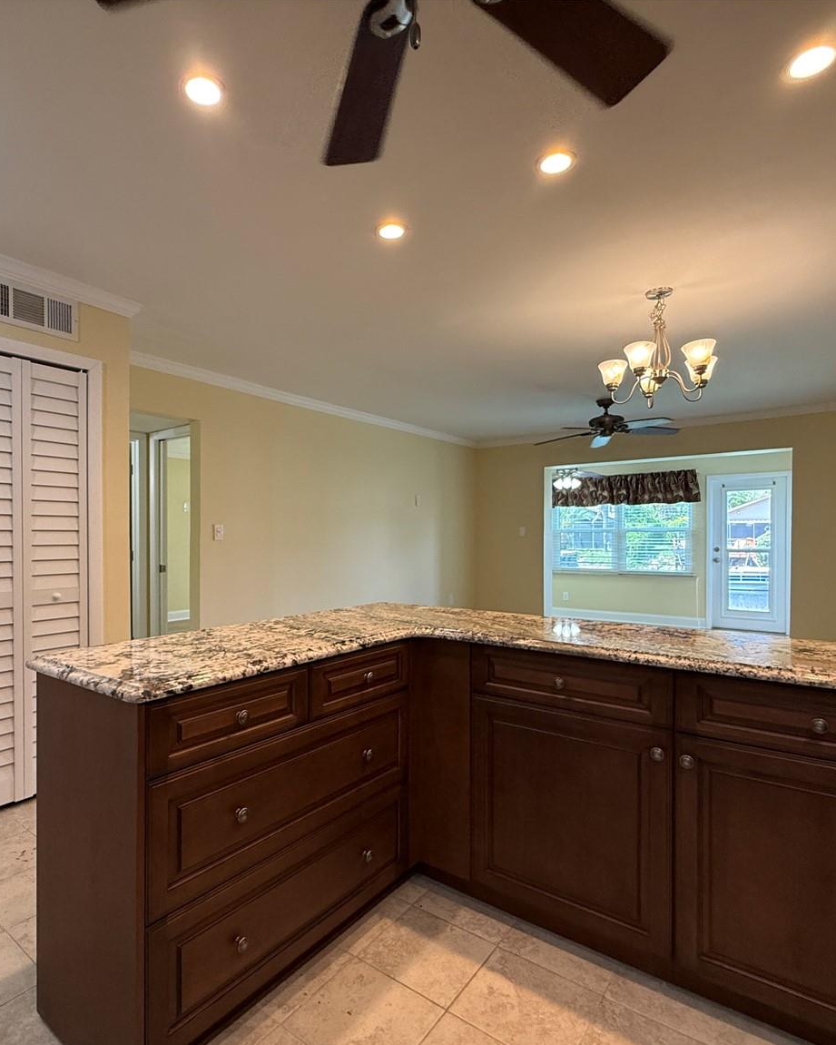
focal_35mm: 19
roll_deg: -0.4
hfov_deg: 70.5
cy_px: 541
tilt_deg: -0.8
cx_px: 357
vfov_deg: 83.2
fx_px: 588
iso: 250
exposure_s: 1/120
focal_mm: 2.22
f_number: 2.2
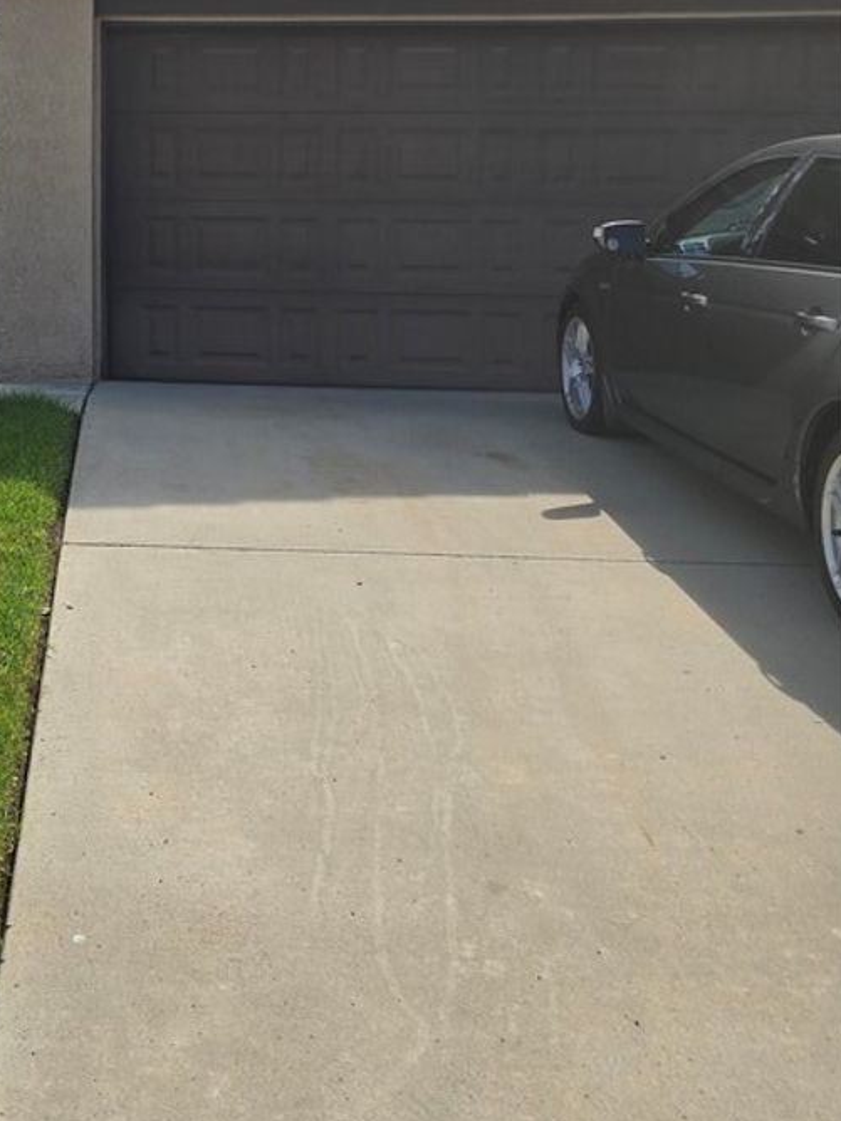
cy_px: 192
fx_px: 1522
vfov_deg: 38.6
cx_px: -12
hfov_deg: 28.8
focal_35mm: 47
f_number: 1.7
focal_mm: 6.3
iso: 12
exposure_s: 1/820
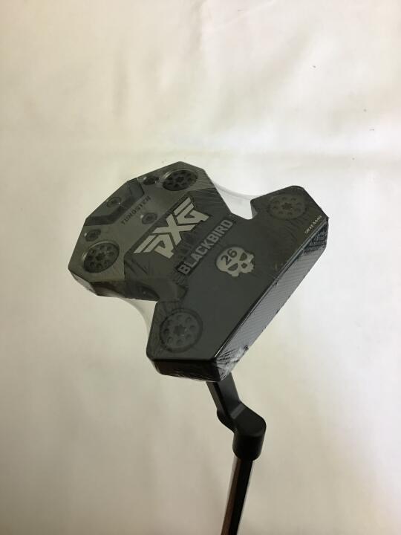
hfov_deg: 45.4
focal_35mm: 31
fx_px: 479
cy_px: 268
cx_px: 200
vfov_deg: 58.4
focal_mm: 3.3
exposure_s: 1/33
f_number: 2.4
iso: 64
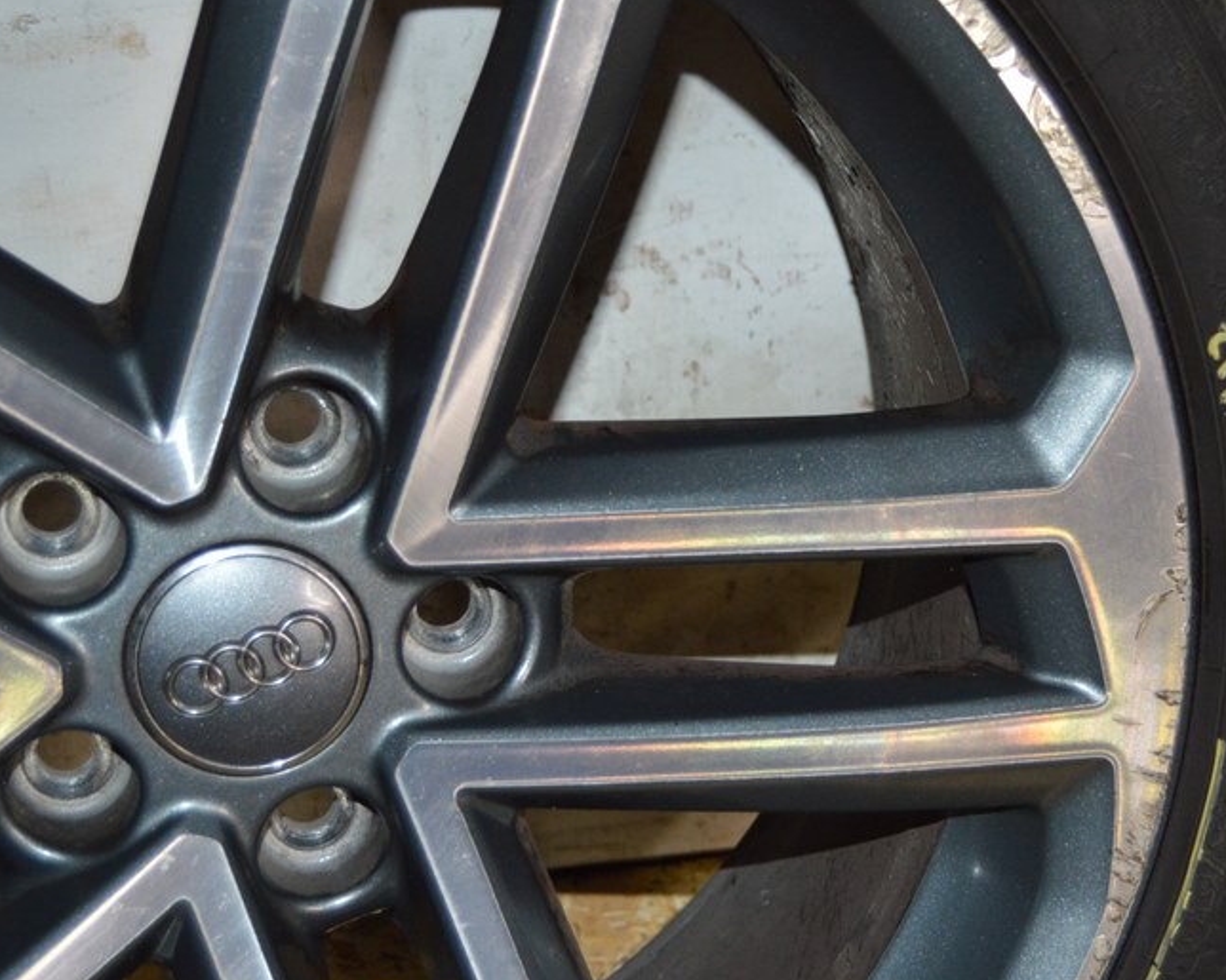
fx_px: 3084
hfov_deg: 22.4
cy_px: 549
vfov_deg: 18.1
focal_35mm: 85
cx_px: 836
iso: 1250
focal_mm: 38
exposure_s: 1/60
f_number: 4.8
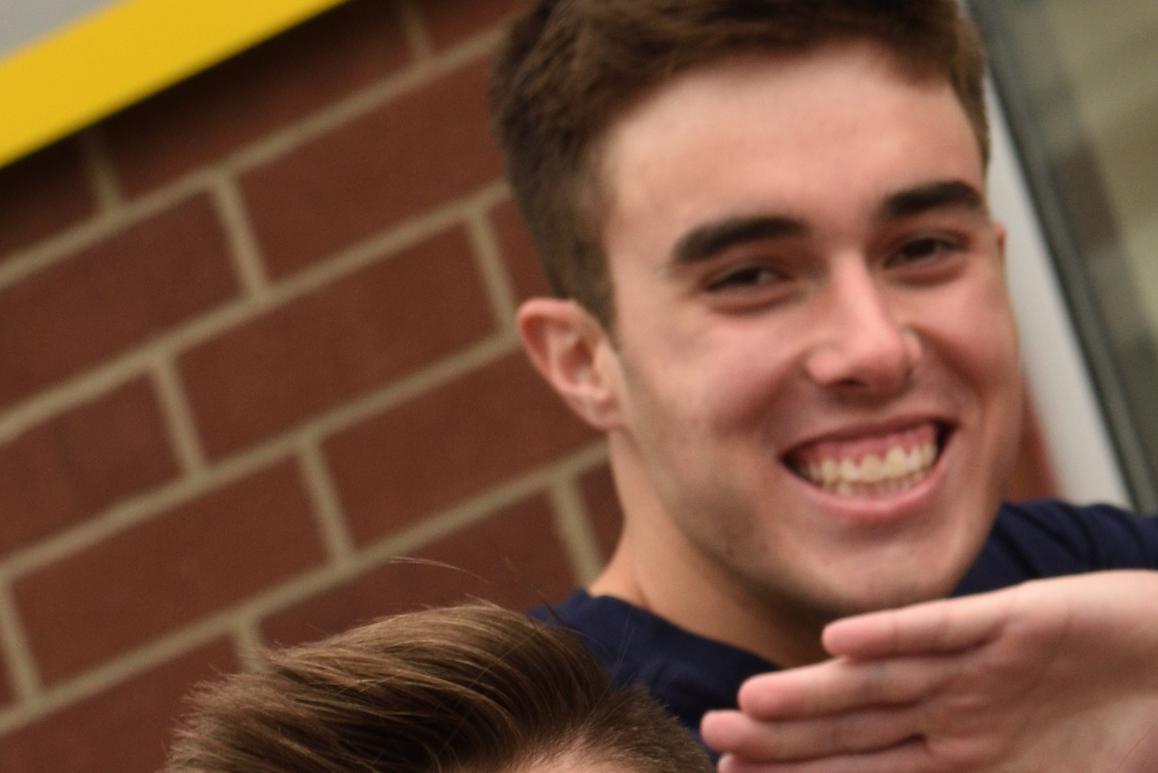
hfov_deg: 6.4
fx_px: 10232
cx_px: 1568
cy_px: 1067
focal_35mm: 318
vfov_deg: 4.3
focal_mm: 60
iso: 320
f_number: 7.1
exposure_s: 1/100
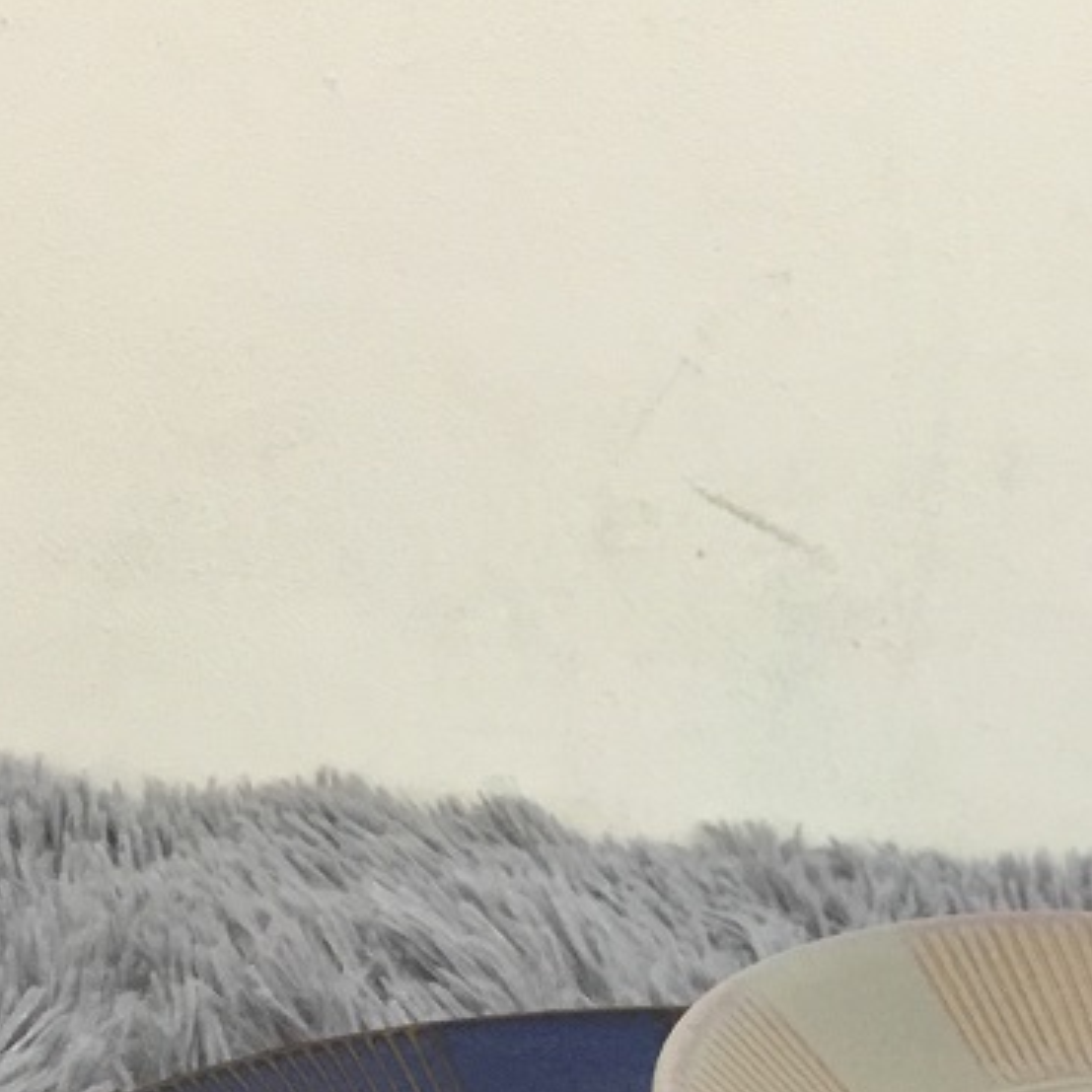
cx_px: 1062
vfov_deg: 18.8
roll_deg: -1.0
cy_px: 1178
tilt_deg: -22.9
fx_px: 3176
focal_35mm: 89
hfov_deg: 19.0
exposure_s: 1/33
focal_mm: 3.3
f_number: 2.4
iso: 125
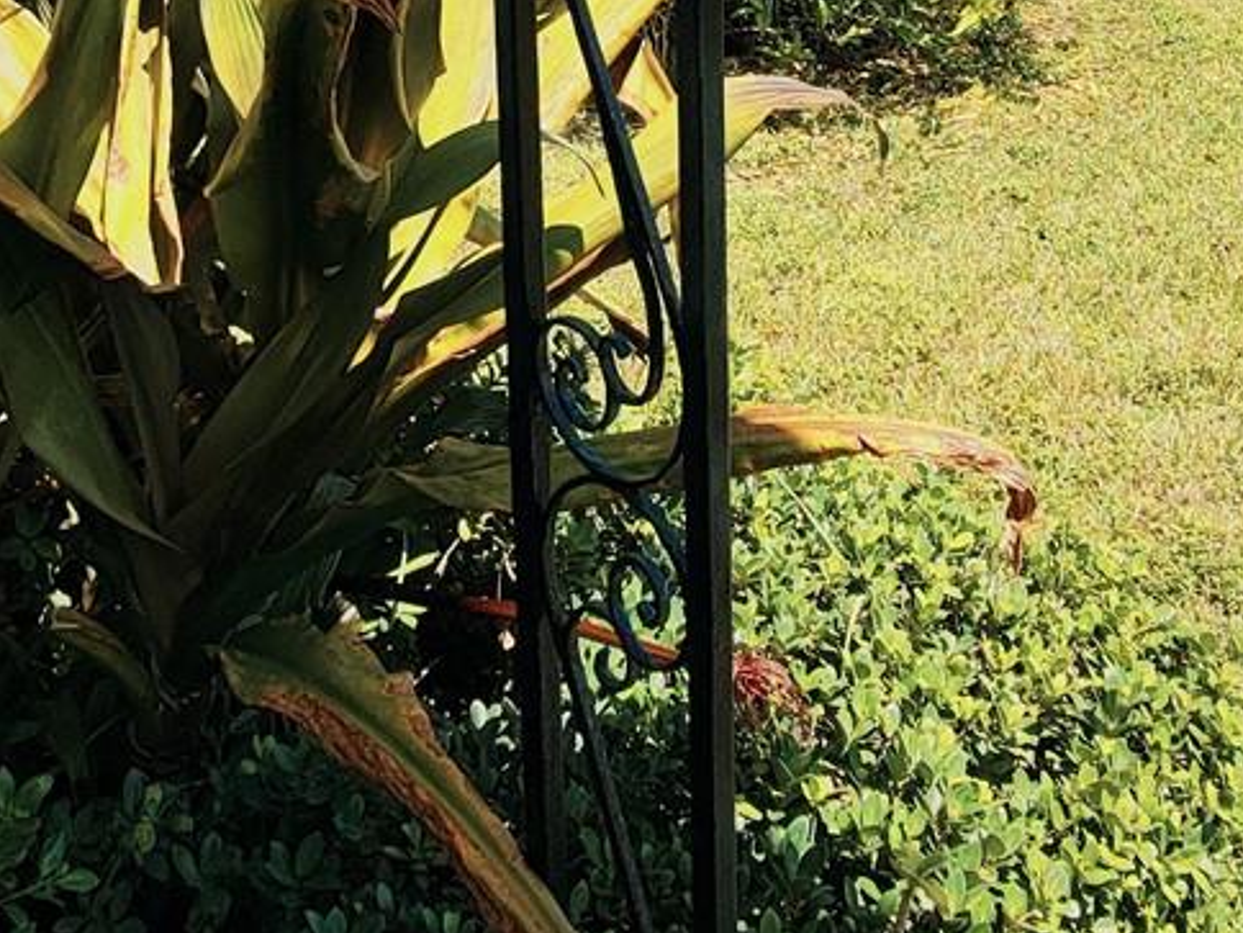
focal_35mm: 43
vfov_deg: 28.5
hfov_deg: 43.7
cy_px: -231
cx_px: 734
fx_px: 1544
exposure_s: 1/1073
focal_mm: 2.2
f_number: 2.2
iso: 50
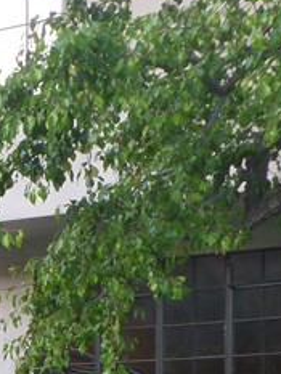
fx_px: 1330
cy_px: 541
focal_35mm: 123
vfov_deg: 15.0
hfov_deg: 11.2
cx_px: -236
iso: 125
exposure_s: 1/60
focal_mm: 5
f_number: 3.3
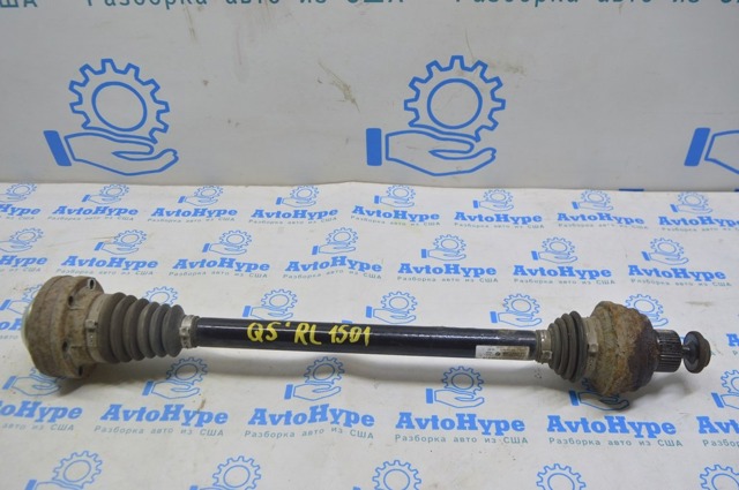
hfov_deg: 59.6
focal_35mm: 32
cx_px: 370
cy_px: 245
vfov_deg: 41.6
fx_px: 646
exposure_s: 1/25
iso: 400
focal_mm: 21
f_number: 5.6
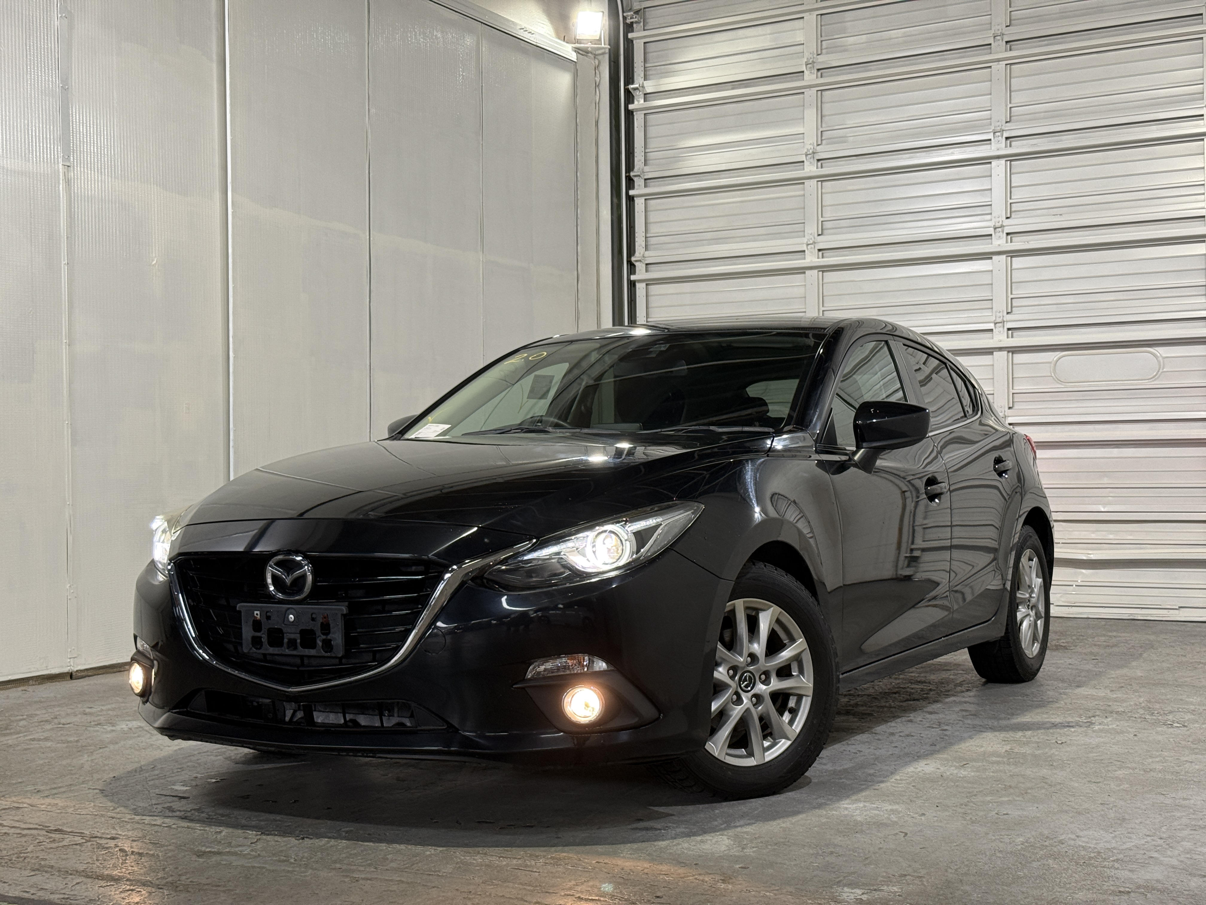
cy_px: 452
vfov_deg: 30.3
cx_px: 603
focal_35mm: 48
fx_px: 1672
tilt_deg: +0.9
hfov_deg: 39.7
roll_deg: +0.0
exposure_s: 1/60
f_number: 1.78
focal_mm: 6.76
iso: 100
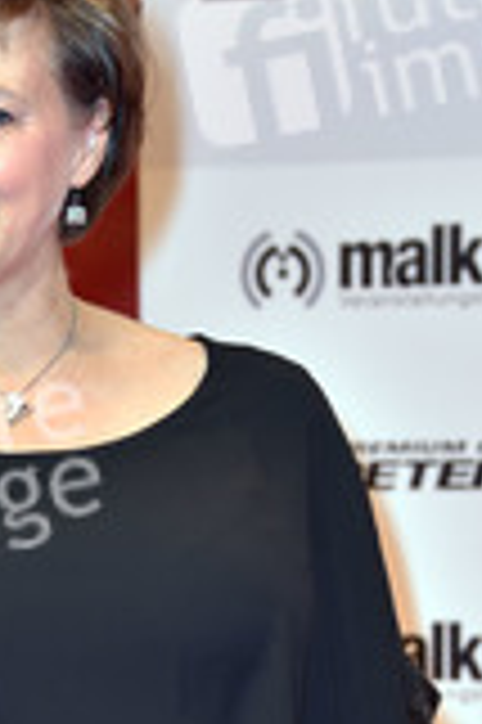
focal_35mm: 248
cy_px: 715
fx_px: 4991
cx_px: 0
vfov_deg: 8.3
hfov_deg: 5.5
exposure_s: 1/160
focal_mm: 100
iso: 500
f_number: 5.6
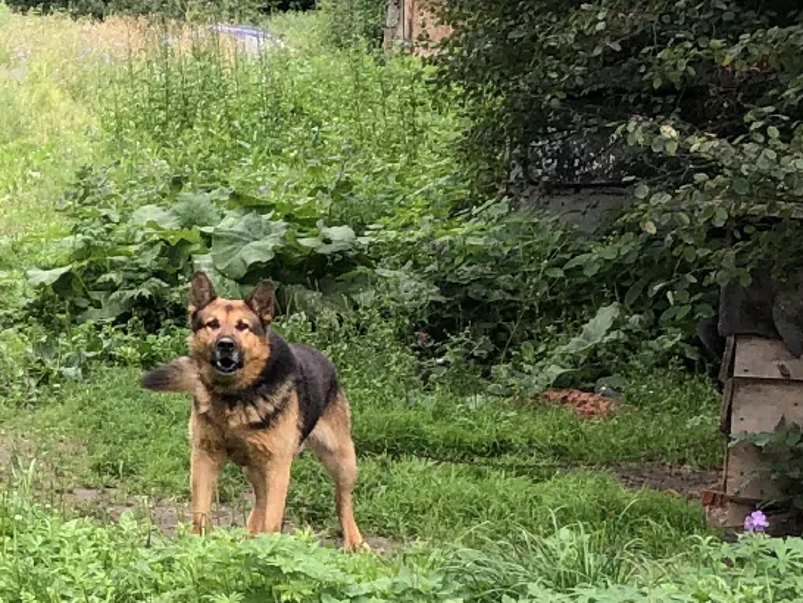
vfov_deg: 12.0
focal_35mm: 123
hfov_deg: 14.5
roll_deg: +1.3
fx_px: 2855
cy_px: 29
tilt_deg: -2.5
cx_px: -547
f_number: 1.8
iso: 20
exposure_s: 1/224
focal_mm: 4
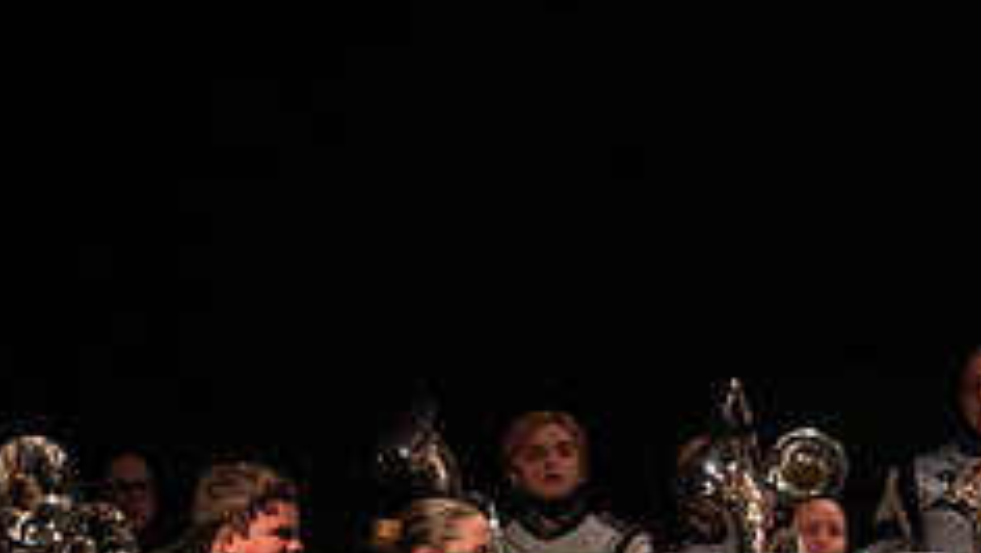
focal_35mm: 514
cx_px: 686
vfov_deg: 2.4
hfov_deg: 4.2
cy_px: 748
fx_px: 13376
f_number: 3.5
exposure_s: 1/500
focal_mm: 200
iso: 1250
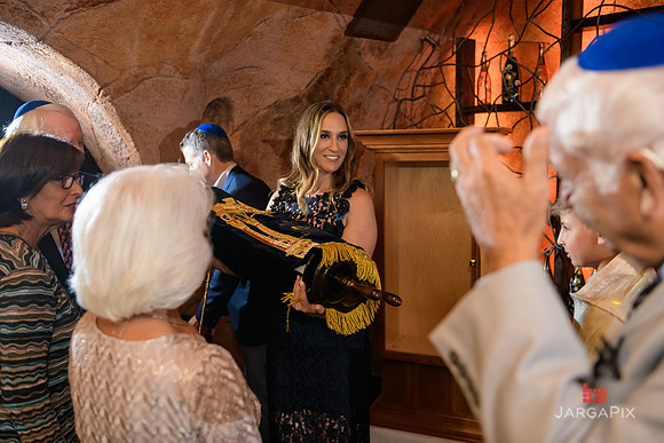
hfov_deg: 58.7
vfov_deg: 41.1
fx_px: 590
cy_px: 222
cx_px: 332
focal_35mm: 32
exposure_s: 1/125
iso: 1600
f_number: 3.2
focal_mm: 32
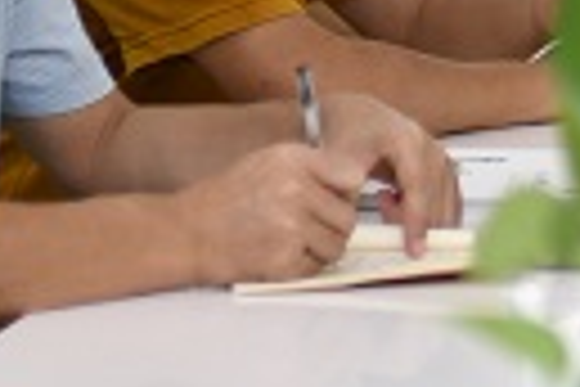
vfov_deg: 4.8
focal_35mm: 286
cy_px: -216
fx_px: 4603
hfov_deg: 7.0
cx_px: 1102
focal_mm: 35
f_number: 1.4
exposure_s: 1/250
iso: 100
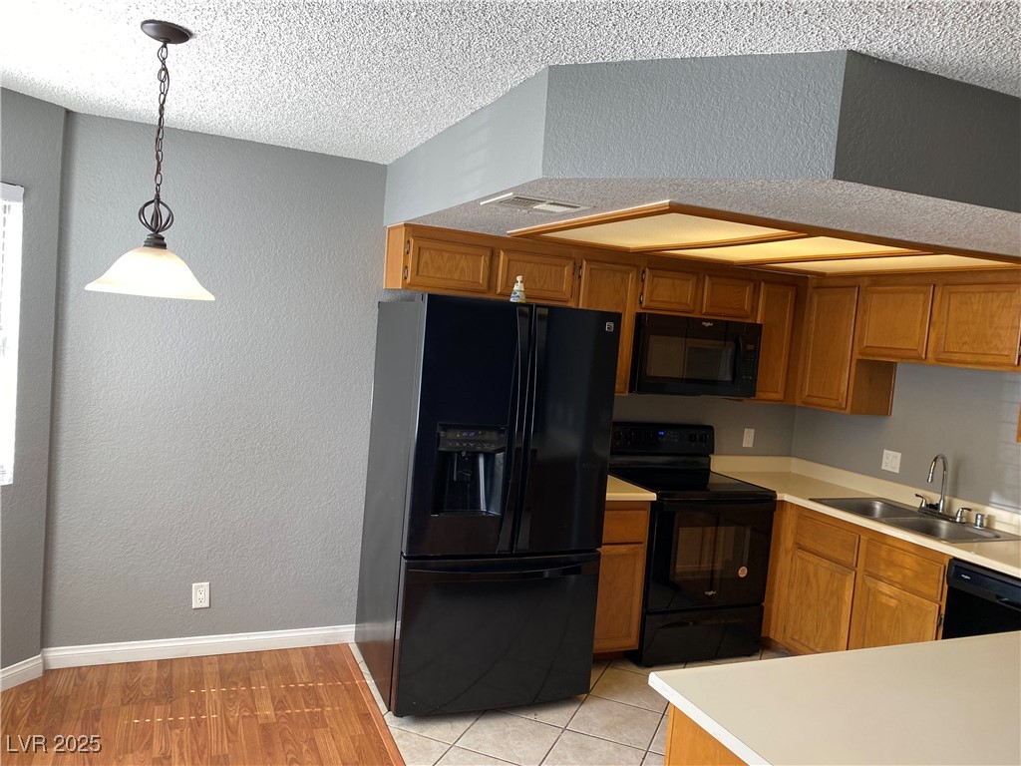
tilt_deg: -2.4
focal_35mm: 26
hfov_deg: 67.3
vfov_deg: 53.1
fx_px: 767
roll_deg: -5.2
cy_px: 383
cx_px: 510
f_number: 1.8
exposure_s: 1/120
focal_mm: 4.25
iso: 40
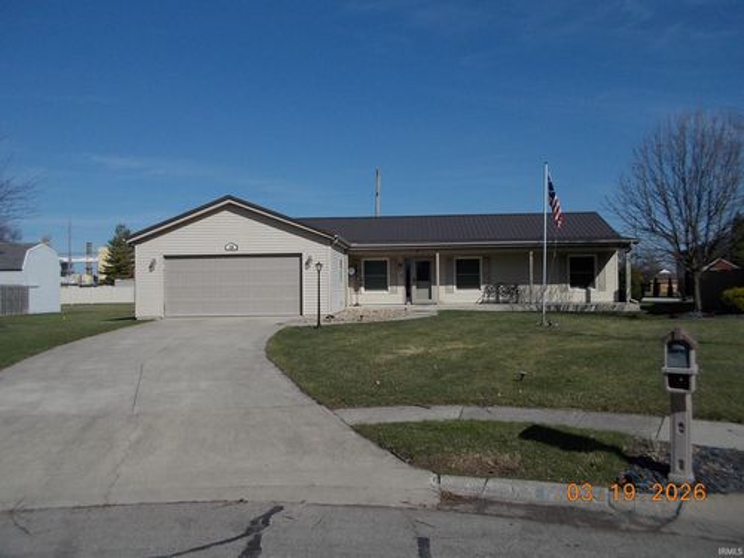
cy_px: 279
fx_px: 623
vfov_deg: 48.2
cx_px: 372
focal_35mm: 29
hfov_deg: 61.7
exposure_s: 1/1600
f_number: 3.3
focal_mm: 4.1
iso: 80
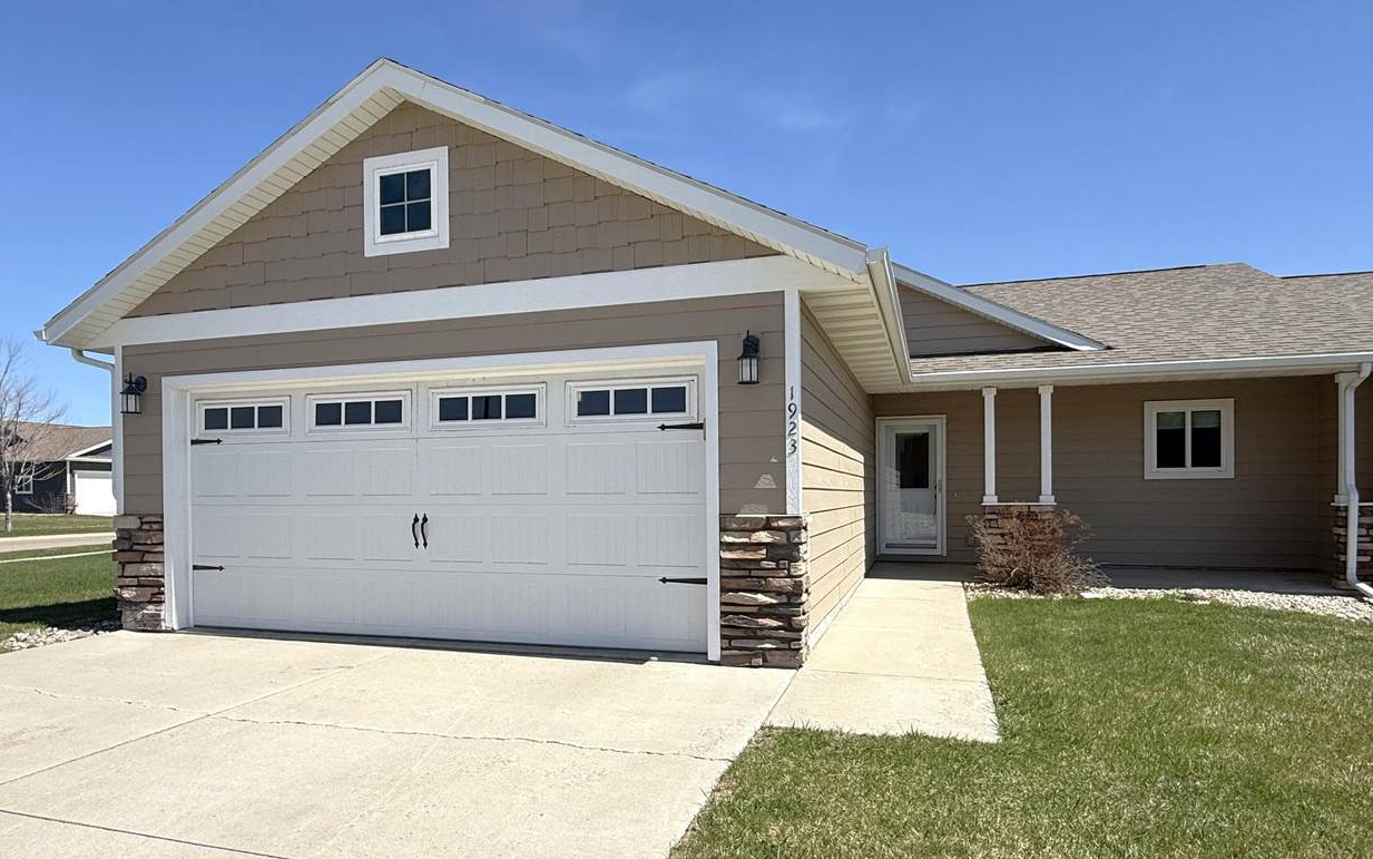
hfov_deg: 79.6
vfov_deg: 54.8
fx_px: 823
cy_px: 499
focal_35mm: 22
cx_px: 688
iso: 50
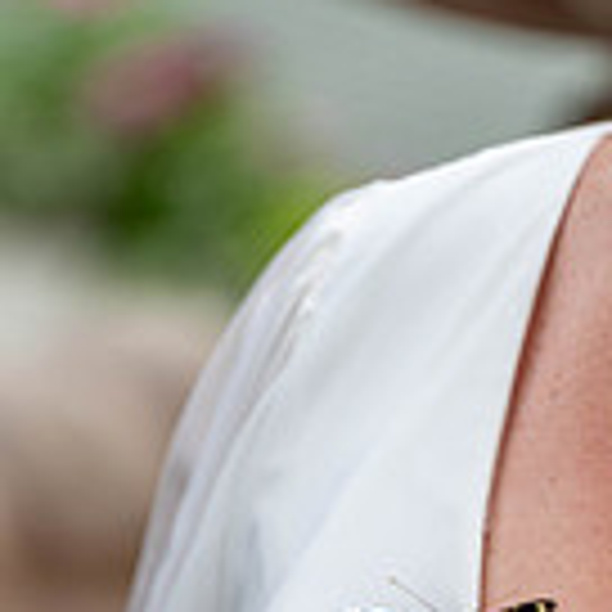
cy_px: 950
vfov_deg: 3.1
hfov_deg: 3.1
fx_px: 11241
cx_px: 493
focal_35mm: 562
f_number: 4
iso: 320
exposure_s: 1/500
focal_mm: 200
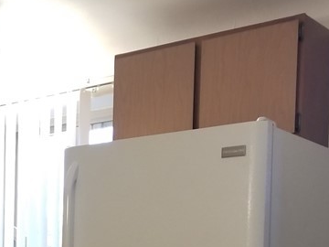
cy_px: 310
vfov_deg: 18.6
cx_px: -116
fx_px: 703
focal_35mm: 74
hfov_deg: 23.0
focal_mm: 4.25
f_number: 1.7
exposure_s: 1/30
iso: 250
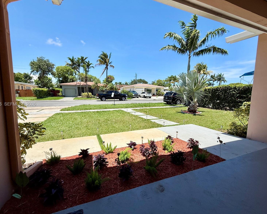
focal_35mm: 15
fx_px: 119
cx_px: 125
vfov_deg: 84.0
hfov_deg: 96.7
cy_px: 104
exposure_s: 1/3125
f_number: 2.2
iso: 50
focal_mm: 2.22
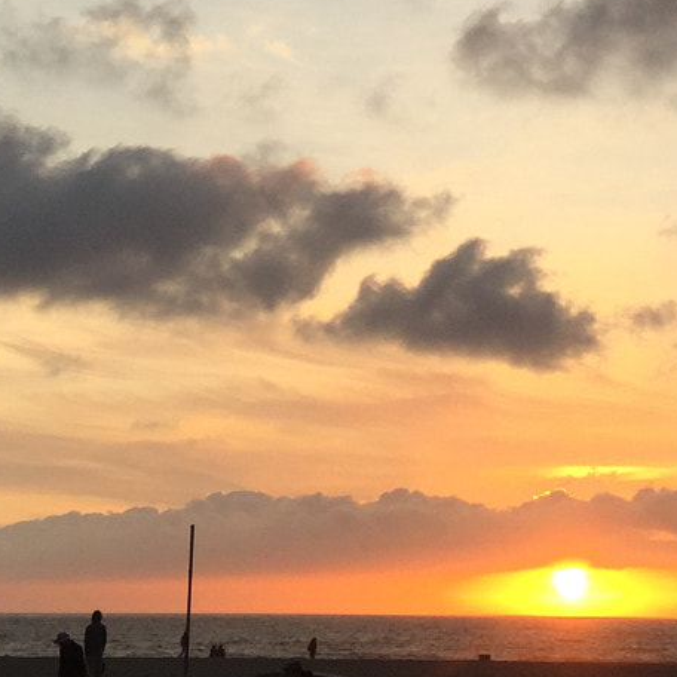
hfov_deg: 19.2
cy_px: -165
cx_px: 445
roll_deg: -0.5
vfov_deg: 18.2
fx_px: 1991
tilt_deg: +24.1
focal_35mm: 90
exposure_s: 1/534
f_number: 2.2
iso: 32
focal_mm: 4.15
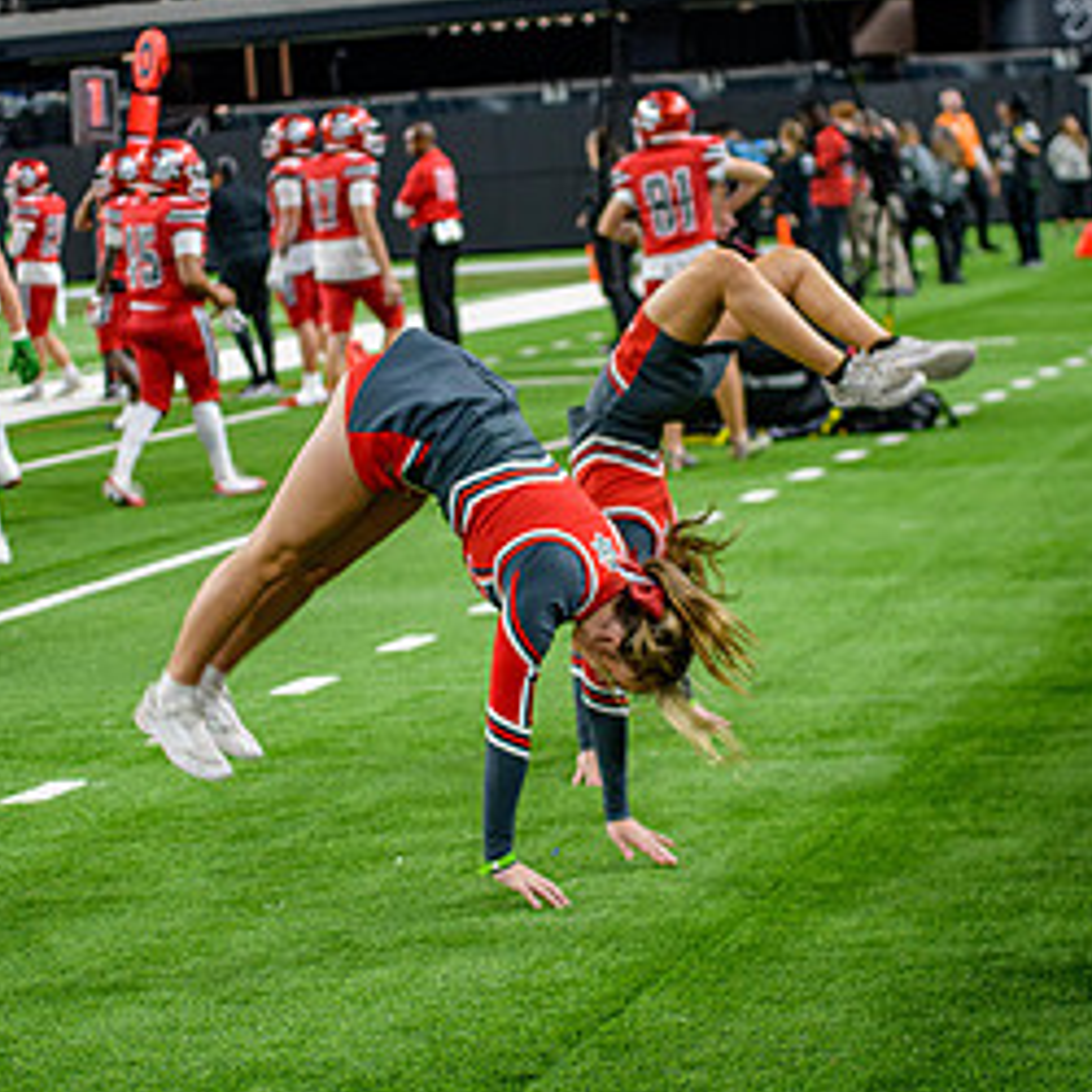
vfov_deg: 16.3
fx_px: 3819
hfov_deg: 16.3
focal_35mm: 107
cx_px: 577
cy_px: 480
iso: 1000
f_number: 2.8
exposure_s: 1/400
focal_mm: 70
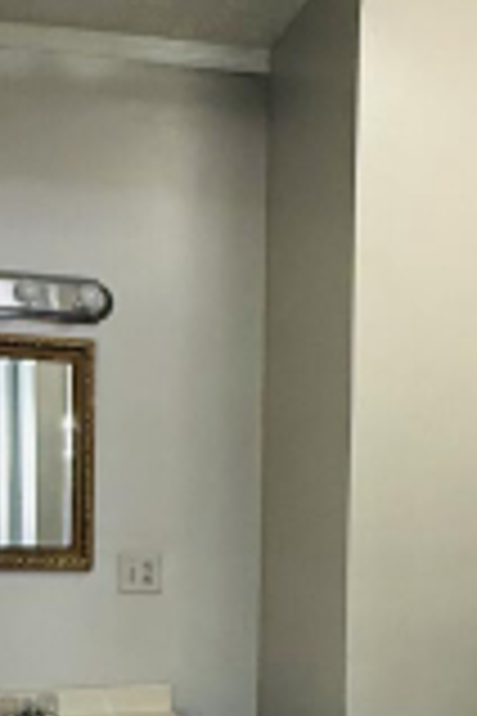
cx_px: 360
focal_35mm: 61
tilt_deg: -6.0
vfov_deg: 31.6
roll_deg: -1.6
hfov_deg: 22.1
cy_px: 615
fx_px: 1212
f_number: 2.2
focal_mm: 2.22
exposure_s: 1/120
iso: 500
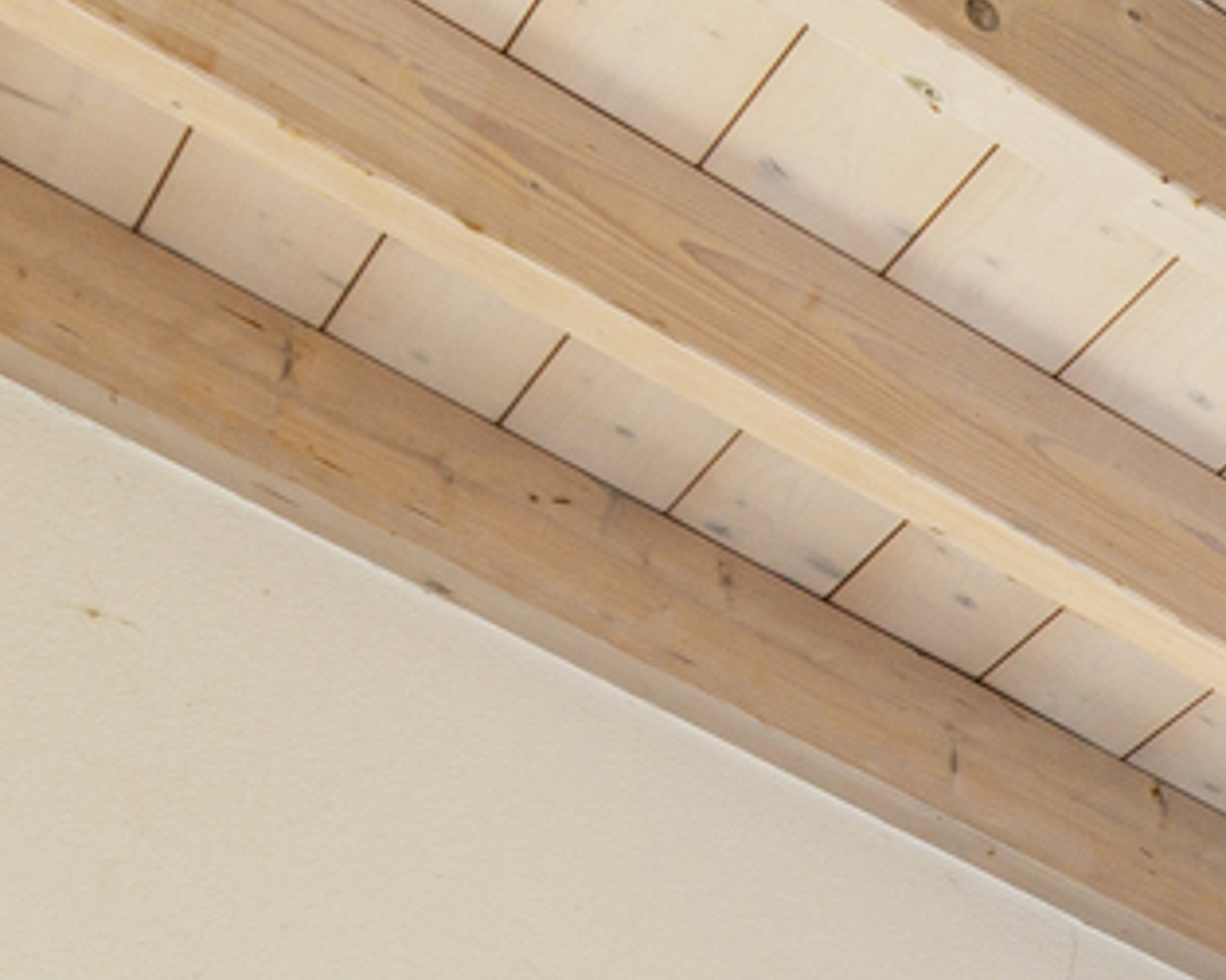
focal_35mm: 107
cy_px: 2552
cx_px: 3475
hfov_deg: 11.7
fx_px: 3881
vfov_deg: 11.3
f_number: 9
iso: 100
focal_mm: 14
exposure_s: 1/6
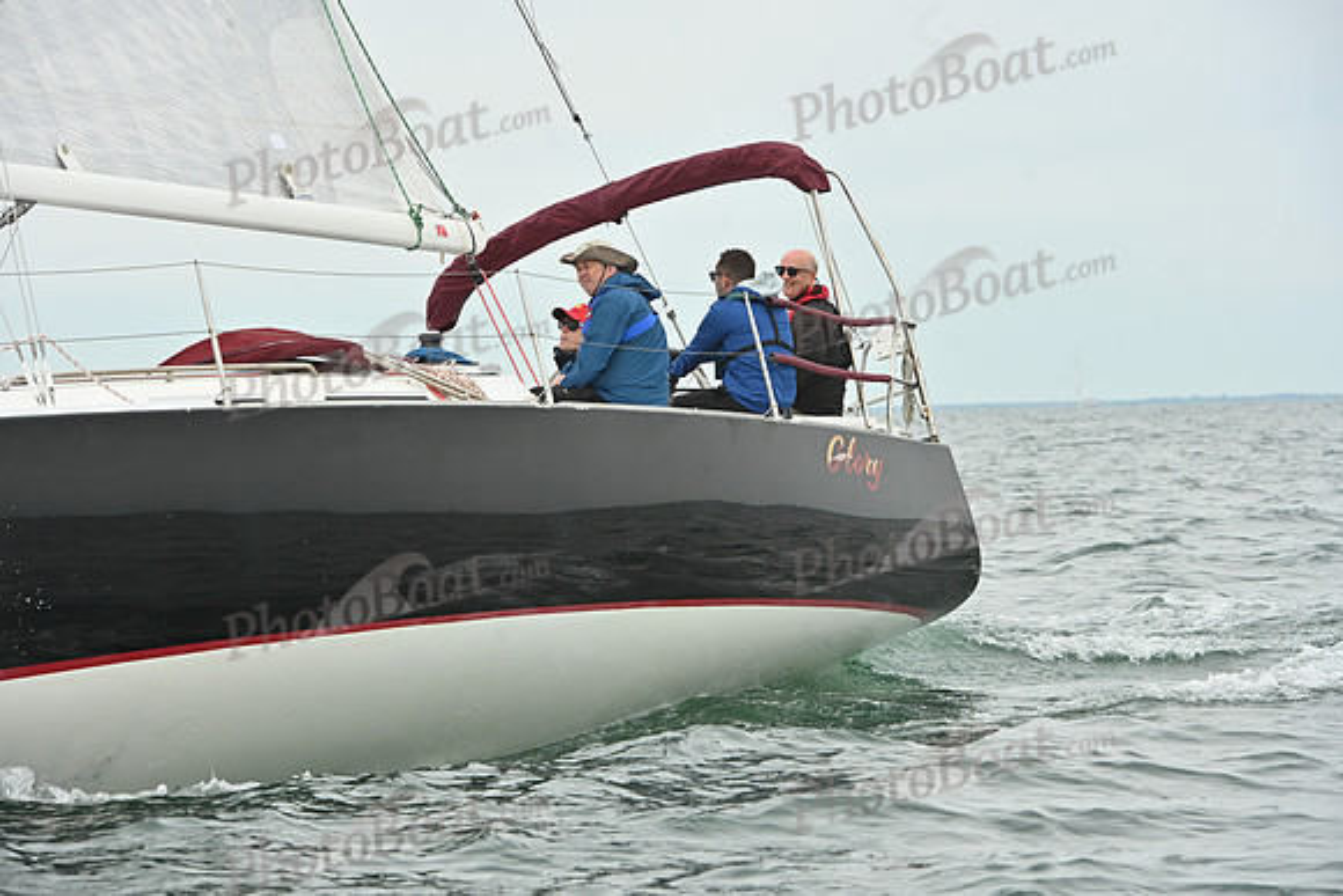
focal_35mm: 155
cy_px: 448
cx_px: 672
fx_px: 5783
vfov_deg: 8.9
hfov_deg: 13.2
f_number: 9
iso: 320
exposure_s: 1/1000
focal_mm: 155
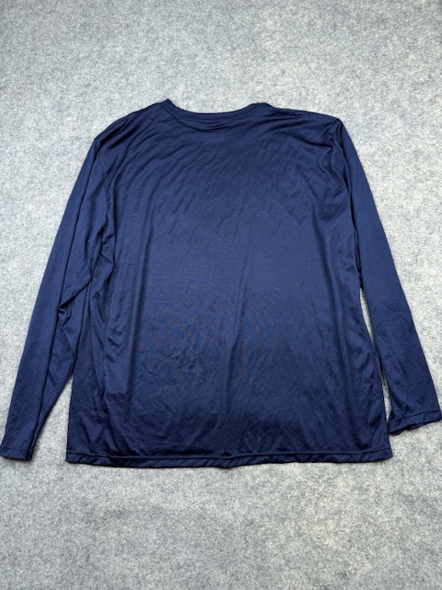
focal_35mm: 24
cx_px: 221
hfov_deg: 56.8
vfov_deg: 71.6
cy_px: 295
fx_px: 409
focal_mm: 6.76
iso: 100
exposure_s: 1/100
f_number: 1.78
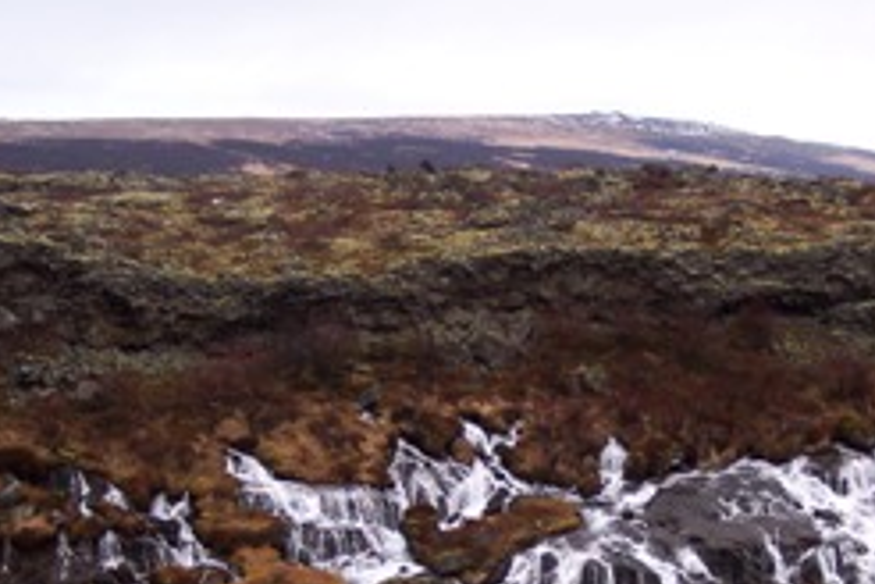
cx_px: 558
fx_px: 1750
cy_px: 563
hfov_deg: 28.0
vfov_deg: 18.5
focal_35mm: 72
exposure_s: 1/125
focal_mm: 8
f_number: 2.8
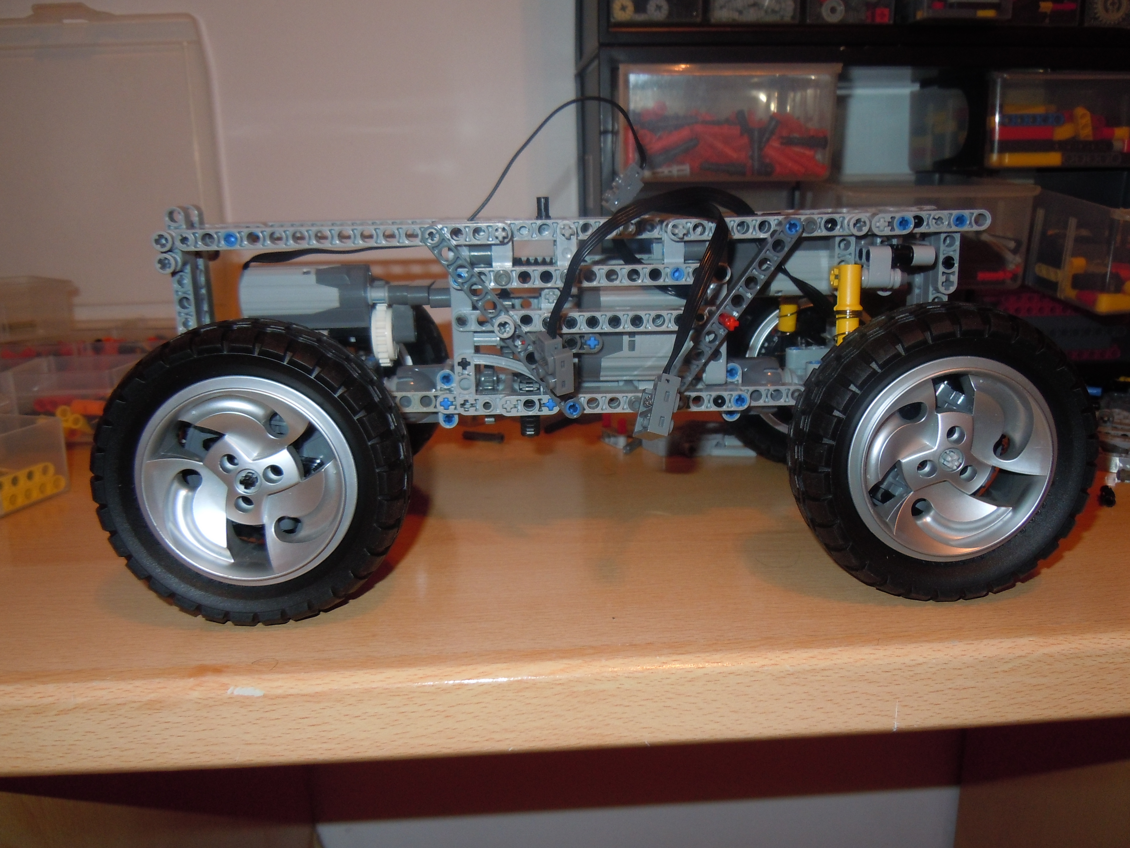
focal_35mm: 30
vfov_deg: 46.8
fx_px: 979
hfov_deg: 60.0
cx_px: 565
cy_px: 424
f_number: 3.5
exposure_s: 1/30
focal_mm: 5.4
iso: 200
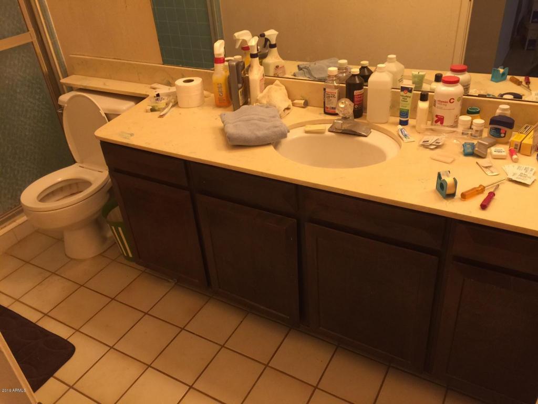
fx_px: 451
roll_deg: +4.2
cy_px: 202
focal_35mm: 29
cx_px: 269
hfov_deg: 61.7
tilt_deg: -32.4
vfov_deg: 48.2
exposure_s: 1/15
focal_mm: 4.15
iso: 50
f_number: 2.2
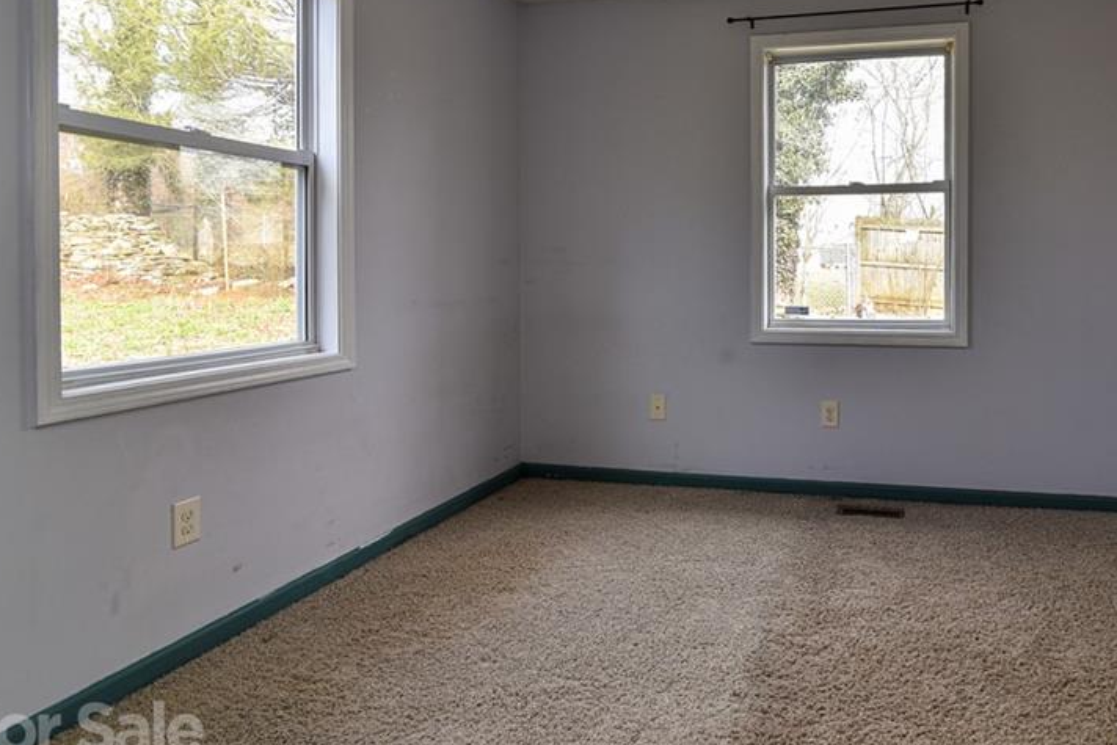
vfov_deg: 54.3
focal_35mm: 23
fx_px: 714
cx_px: 755
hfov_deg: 73.5
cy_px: 264
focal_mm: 16
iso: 400
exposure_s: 1/100
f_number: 5.6
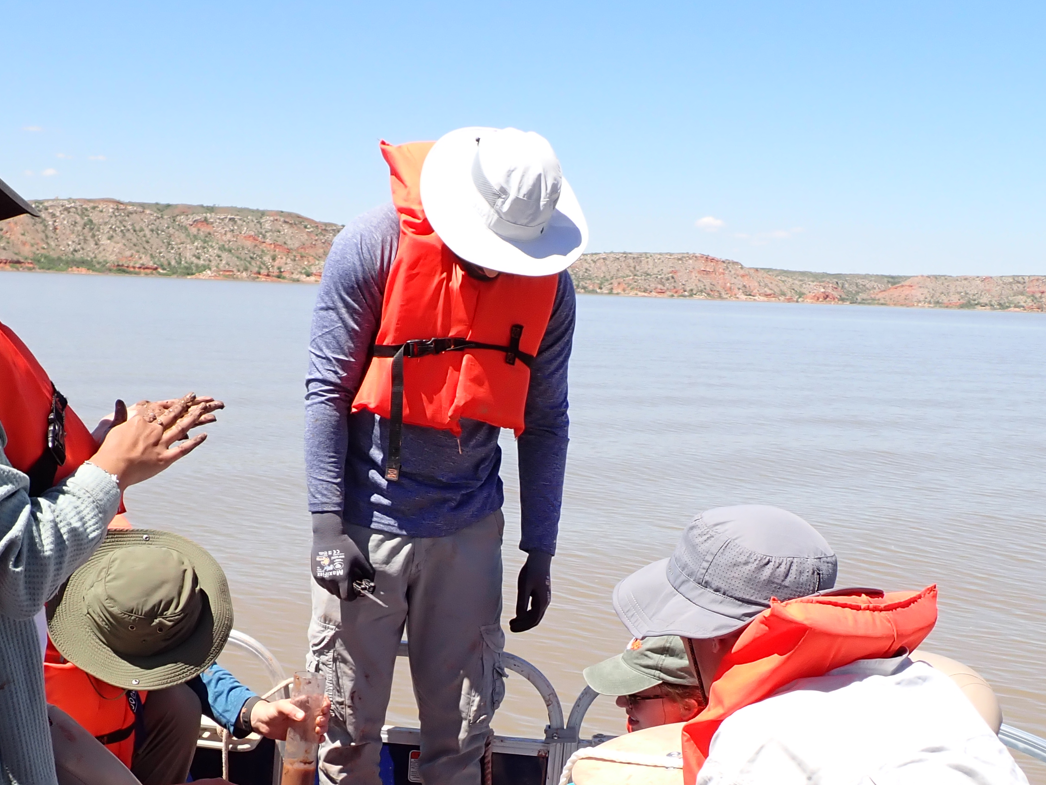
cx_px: 377
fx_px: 1602
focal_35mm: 53
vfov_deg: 26.7
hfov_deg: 35.9
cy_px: 684
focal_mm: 5.4
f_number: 3.2
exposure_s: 1/800
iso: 100
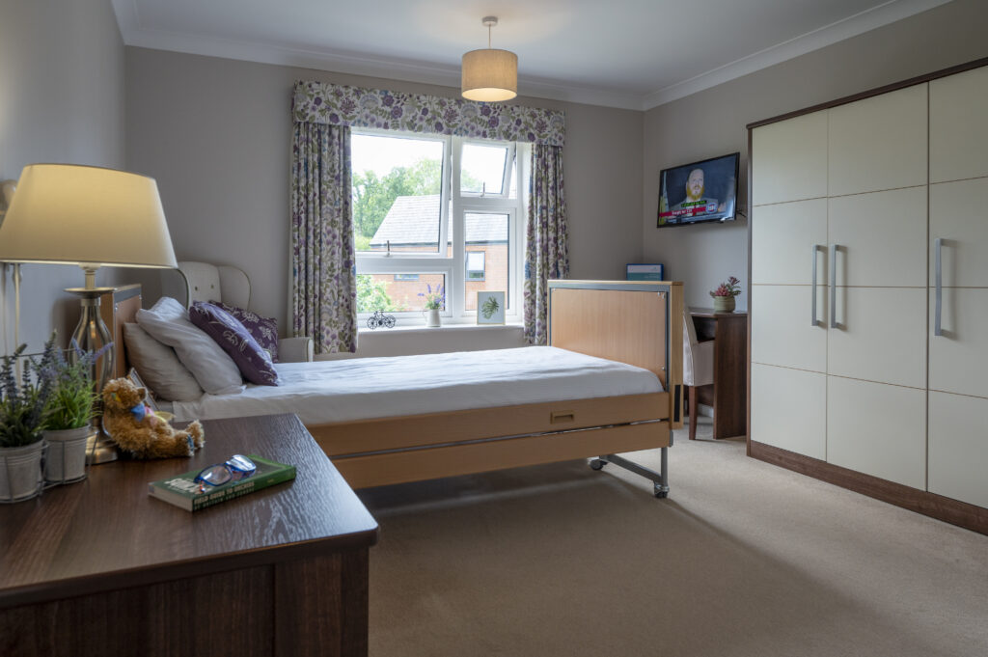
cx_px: 494
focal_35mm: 22
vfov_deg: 57.1
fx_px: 603
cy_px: 328
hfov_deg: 78.6
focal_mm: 22
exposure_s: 1/40
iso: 400
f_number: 8
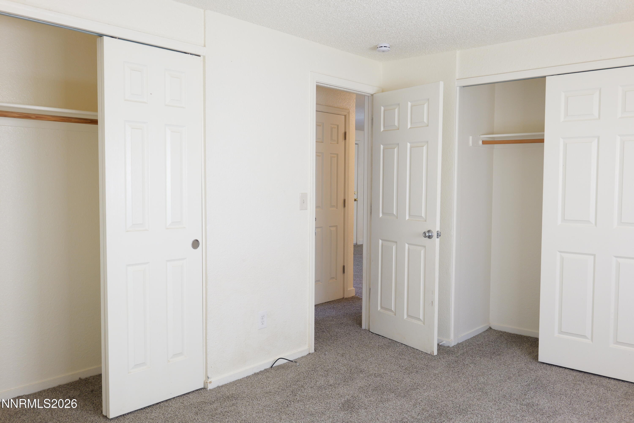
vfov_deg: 42.3
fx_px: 546
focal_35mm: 31
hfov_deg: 60.3
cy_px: 212
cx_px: 317
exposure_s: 1/60
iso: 1600
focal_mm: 31
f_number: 5.6
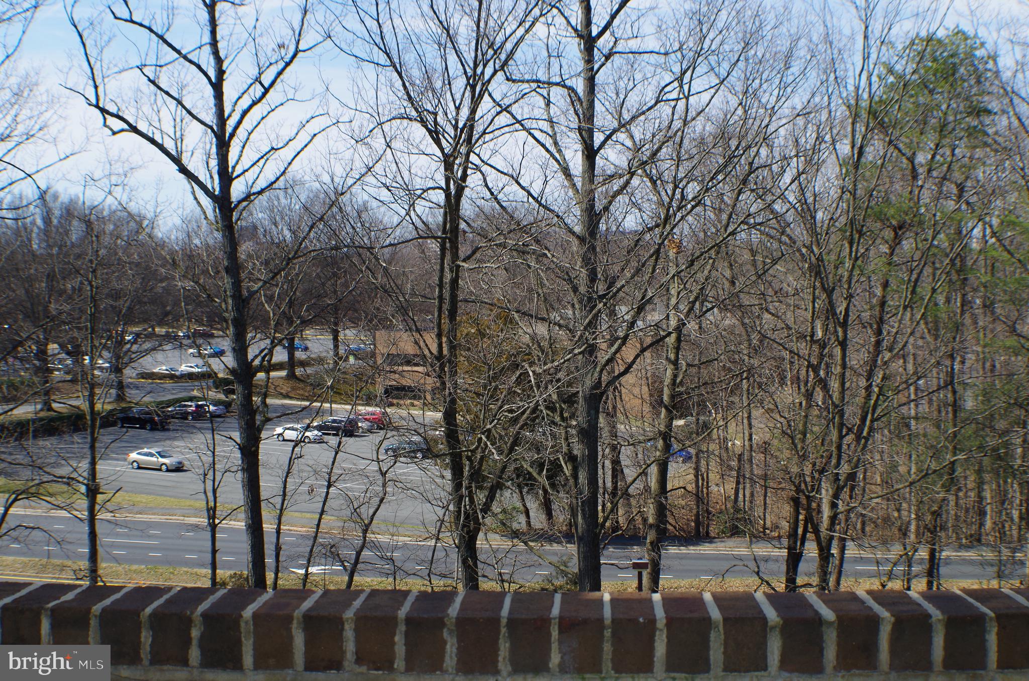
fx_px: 1711
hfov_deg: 33.5
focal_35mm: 60
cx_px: 514
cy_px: 340
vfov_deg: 22.5
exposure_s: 1/180
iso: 200
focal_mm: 40
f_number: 10
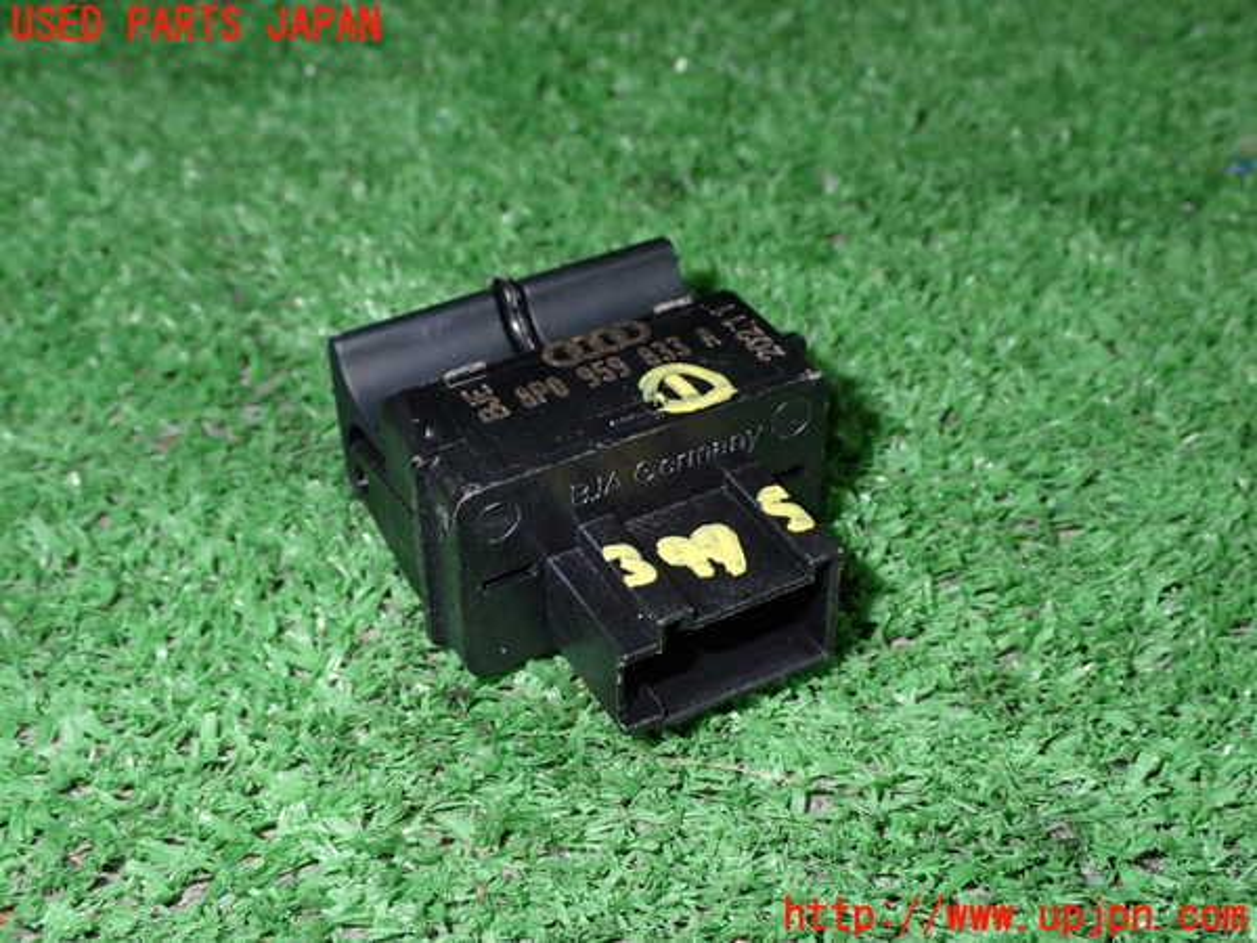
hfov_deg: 40.4
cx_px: 628
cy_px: 472
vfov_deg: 30.9
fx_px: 1707
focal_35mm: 47
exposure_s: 1/50
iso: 640
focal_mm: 8.4
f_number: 13
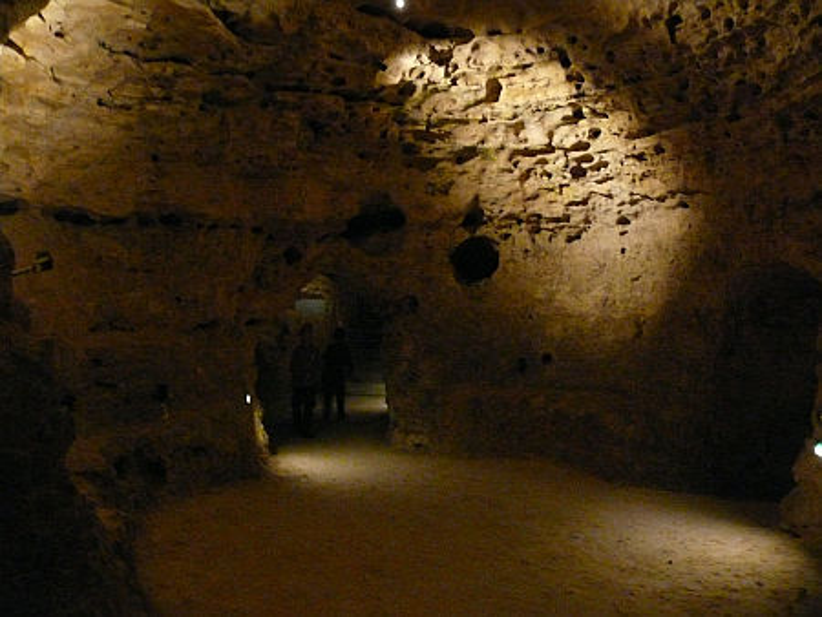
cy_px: 308
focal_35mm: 35
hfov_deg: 52.6
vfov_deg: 40.7
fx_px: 832
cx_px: 411
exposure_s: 1/8
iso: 800
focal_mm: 7.4
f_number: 2.8
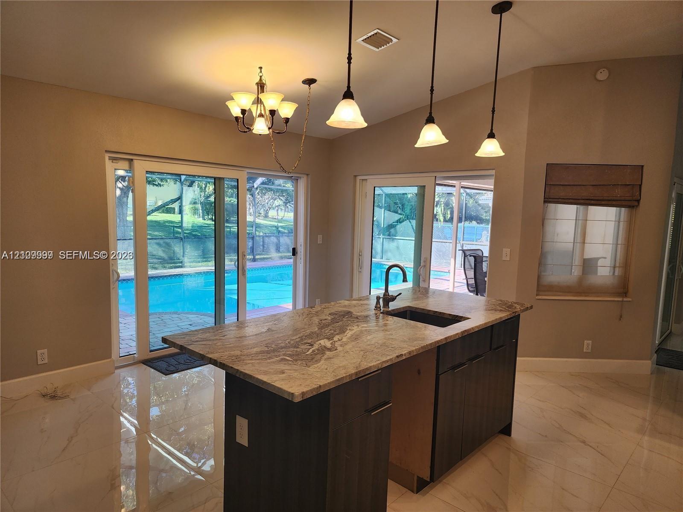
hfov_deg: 73.9
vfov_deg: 58.9
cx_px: 342
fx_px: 454
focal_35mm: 23
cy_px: 256
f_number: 1.8
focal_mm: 6.4
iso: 80
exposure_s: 1/120
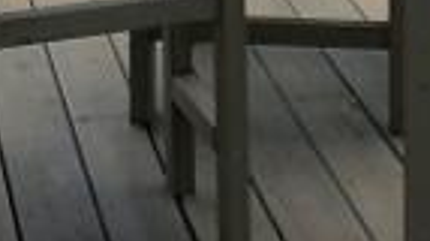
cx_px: 316
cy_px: -440
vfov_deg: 6.3
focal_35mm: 177
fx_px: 2016
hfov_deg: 12.1
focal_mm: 4.15
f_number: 2.2
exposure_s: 1/1325
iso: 32
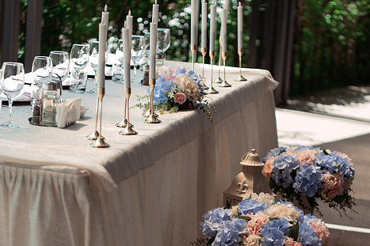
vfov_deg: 11.3
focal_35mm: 121
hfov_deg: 16.9
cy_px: 144
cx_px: 191
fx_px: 1243
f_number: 3.2
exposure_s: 1/640
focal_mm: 90
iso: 200
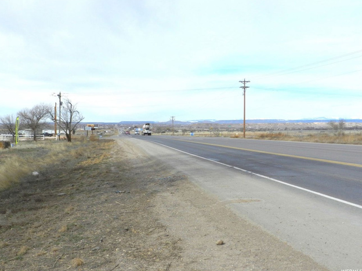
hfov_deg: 47.9
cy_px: 135
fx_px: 408
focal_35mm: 39
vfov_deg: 36.8
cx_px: 177
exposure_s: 1/1000
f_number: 5
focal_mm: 6.7
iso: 160
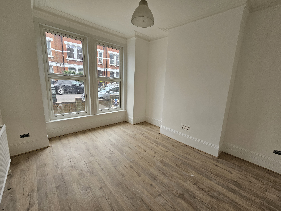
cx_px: 140
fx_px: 106
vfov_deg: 89.9
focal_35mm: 13
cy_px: 106
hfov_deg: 106.2
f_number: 2.2
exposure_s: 1/50
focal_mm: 2.2
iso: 50
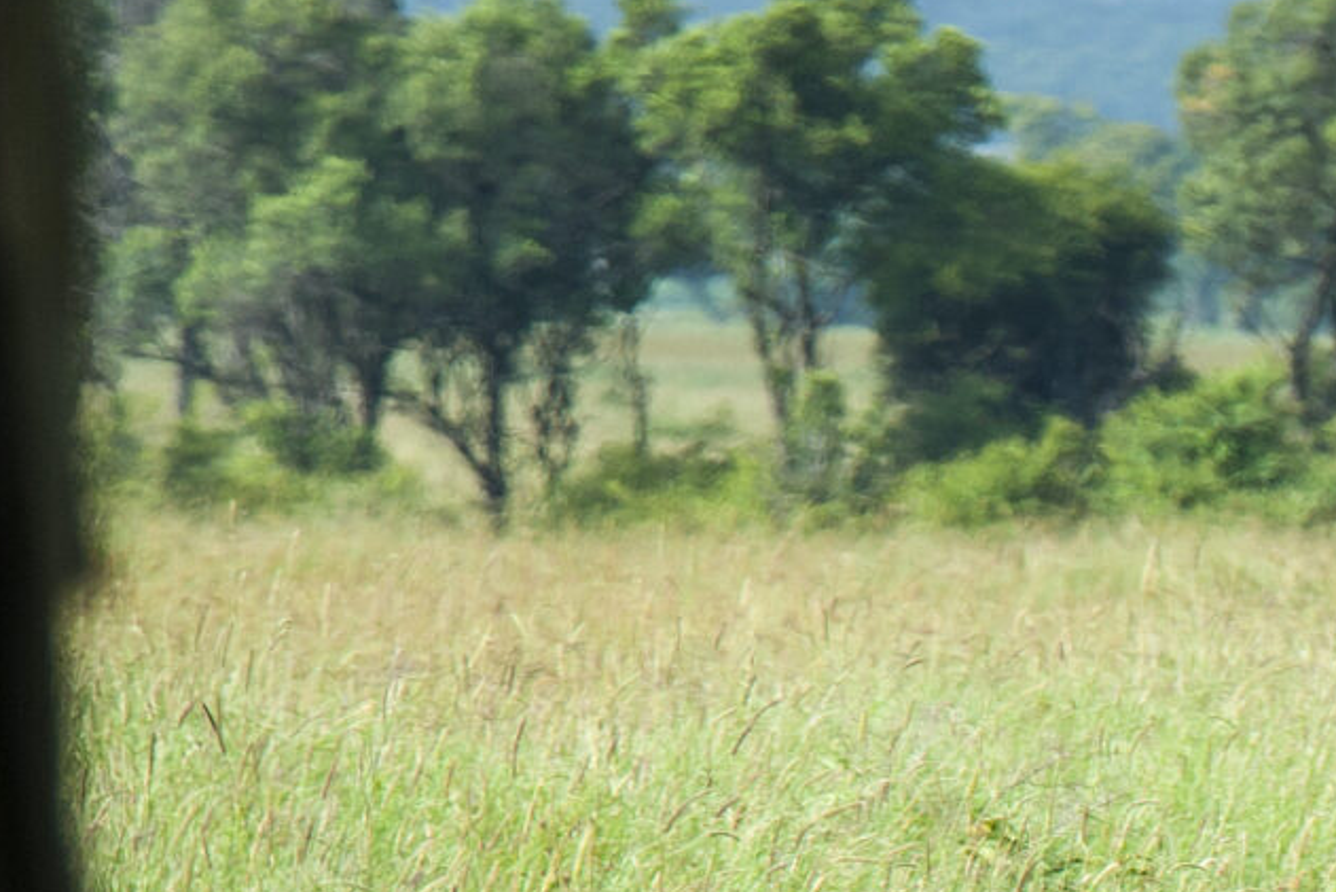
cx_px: 2210
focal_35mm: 973
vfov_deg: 1.4
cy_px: 1476
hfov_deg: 2.1
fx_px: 36115
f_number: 6.3
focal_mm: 240
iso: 320
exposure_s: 1/1000
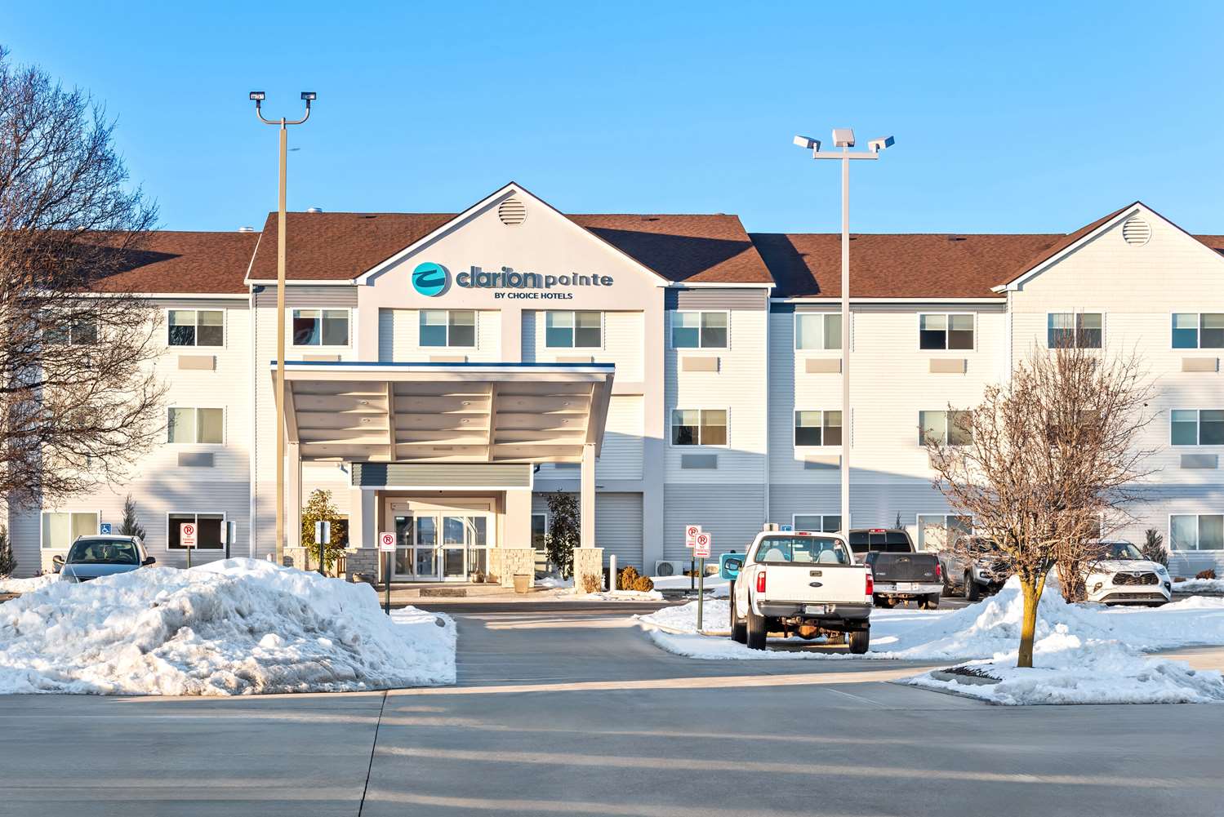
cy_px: 408
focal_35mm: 70
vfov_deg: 19.5
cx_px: 612
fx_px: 2381
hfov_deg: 28.8
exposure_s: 1/100
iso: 100
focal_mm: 70
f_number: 8
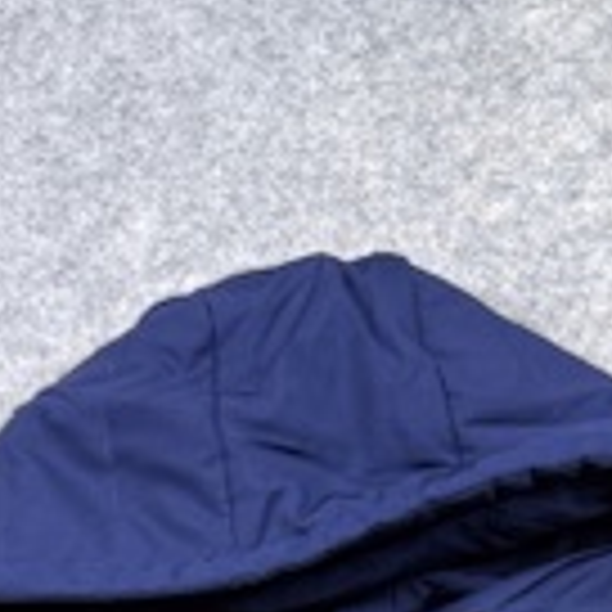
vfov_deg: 13.7
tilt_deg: -47.2
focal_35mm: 100
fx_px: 2000
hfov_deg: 17.4
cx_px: 338
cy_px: 1354
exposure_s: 1/100
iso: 125
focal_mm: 6.76
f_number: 1.78
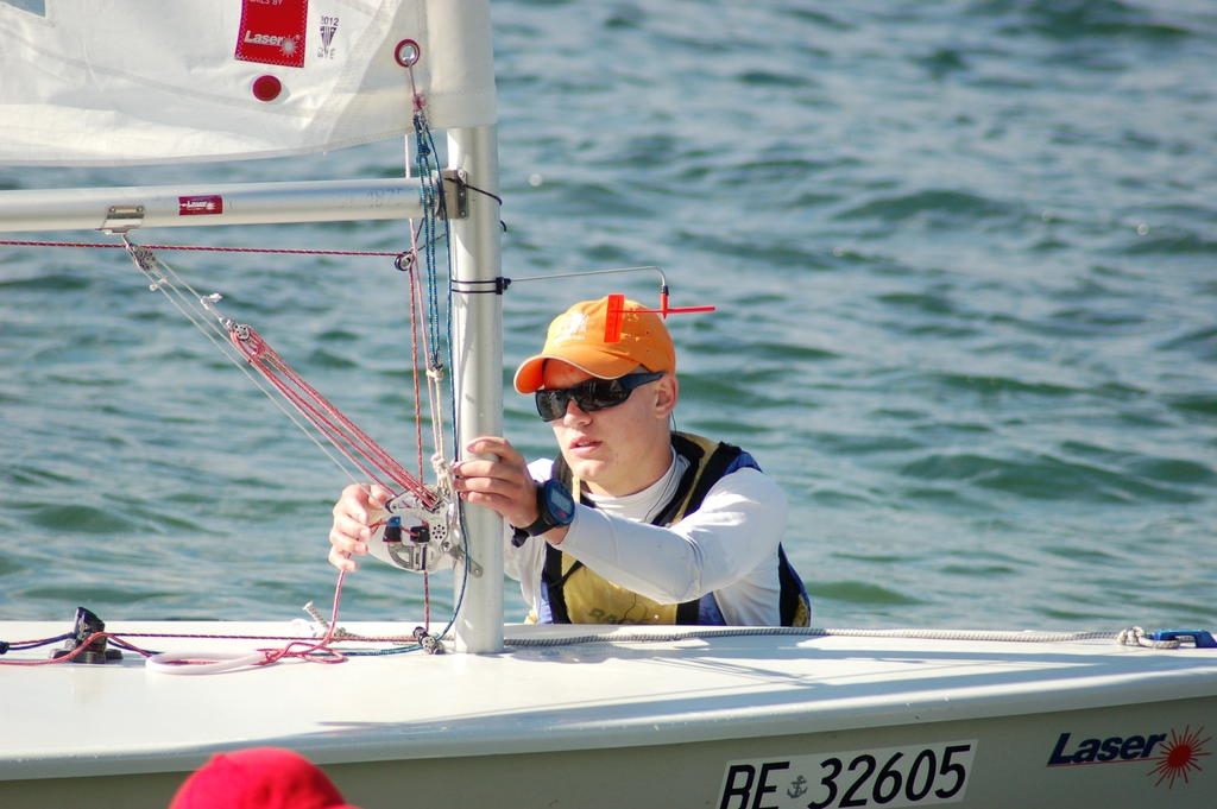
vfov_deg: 3.1
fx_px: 15200
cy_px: 404
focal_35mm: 450
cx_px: 608
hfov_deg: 4.6
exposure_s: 1/1000
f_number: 5.6
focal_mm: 300
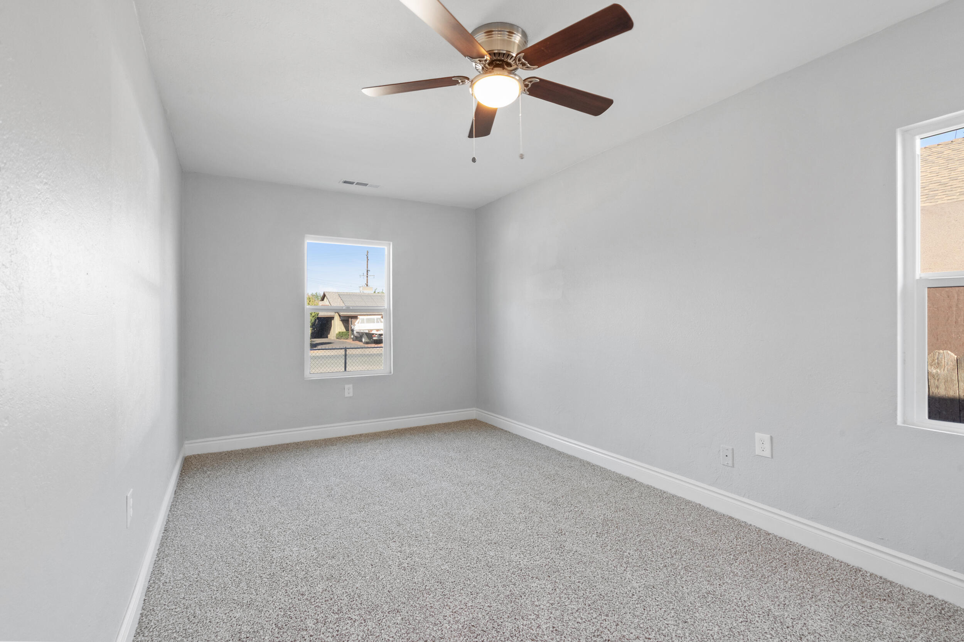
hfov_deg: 96.7
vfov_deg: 73.8
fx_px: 428
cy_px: 321
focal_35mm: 16
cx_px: 482
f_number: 11
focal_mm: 16
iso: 1000
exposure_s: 1/3
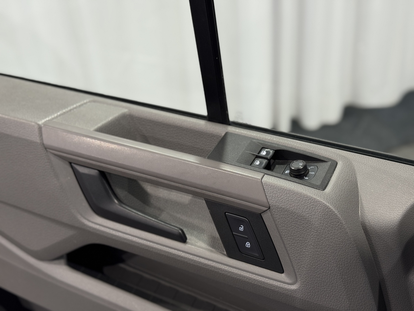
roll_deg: +5.0
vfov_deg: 30.3
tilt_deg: -32.6
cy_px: 156
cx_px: 207
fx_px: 574
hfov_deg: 39.7
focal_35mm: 48
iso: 64
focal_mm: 6.76
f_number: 1.78
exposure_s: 1/50
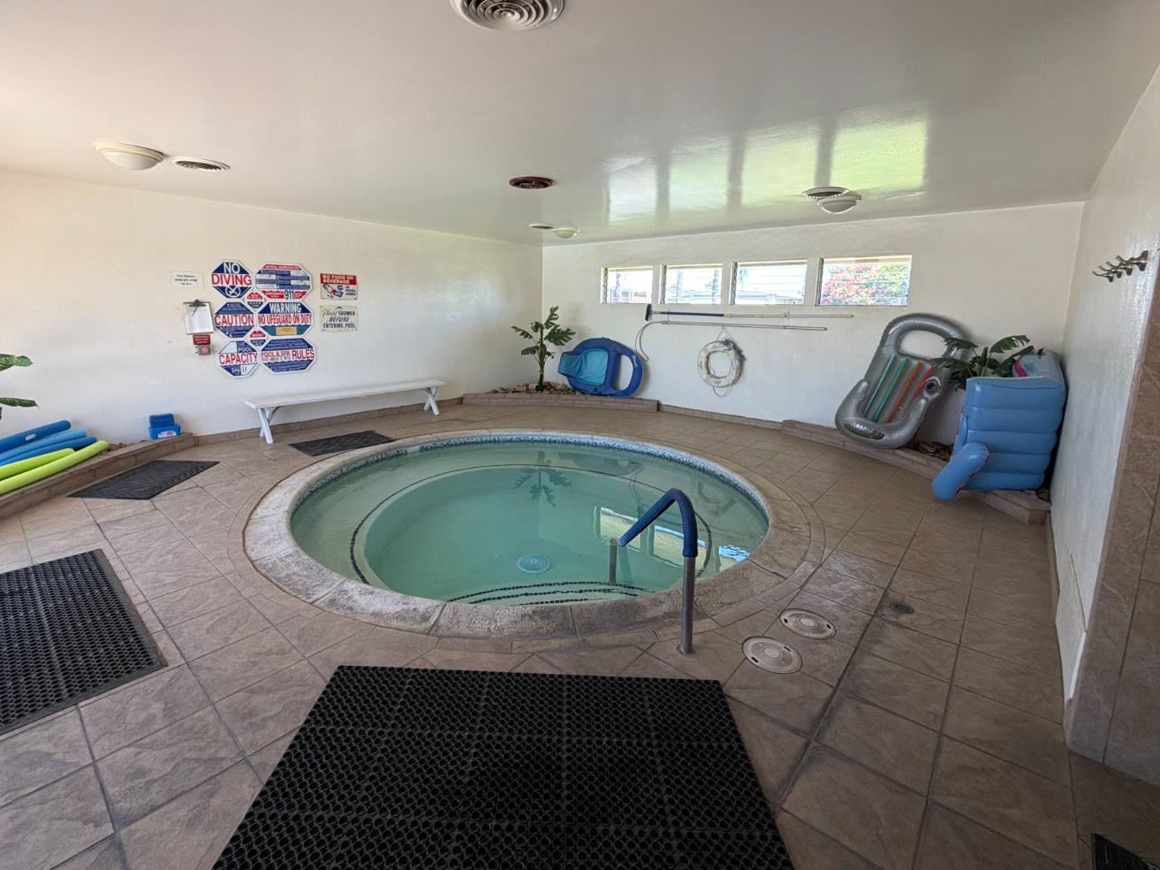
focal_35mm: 16
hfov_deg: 94.5
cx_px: 557
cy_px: 384
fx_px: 536
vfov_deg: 77.8
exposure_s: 1/121
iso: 80
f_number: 2.2
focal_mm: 2.22
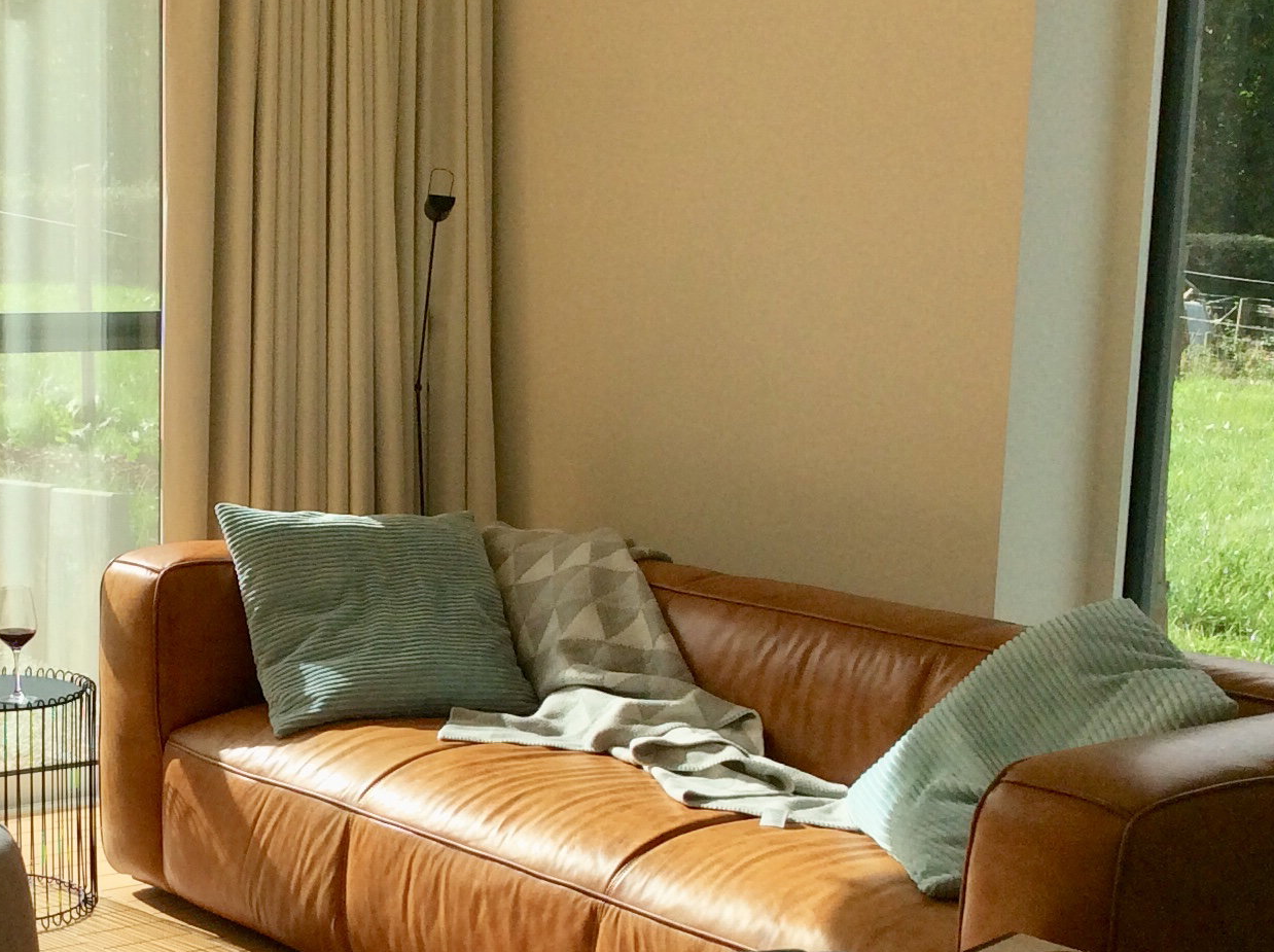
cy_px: 681
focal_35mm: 67
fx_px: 2463
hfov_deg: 28.2
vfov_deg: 21.7
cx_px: 205
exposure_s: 1/817
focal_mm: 3.3
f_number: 2.4
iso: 32
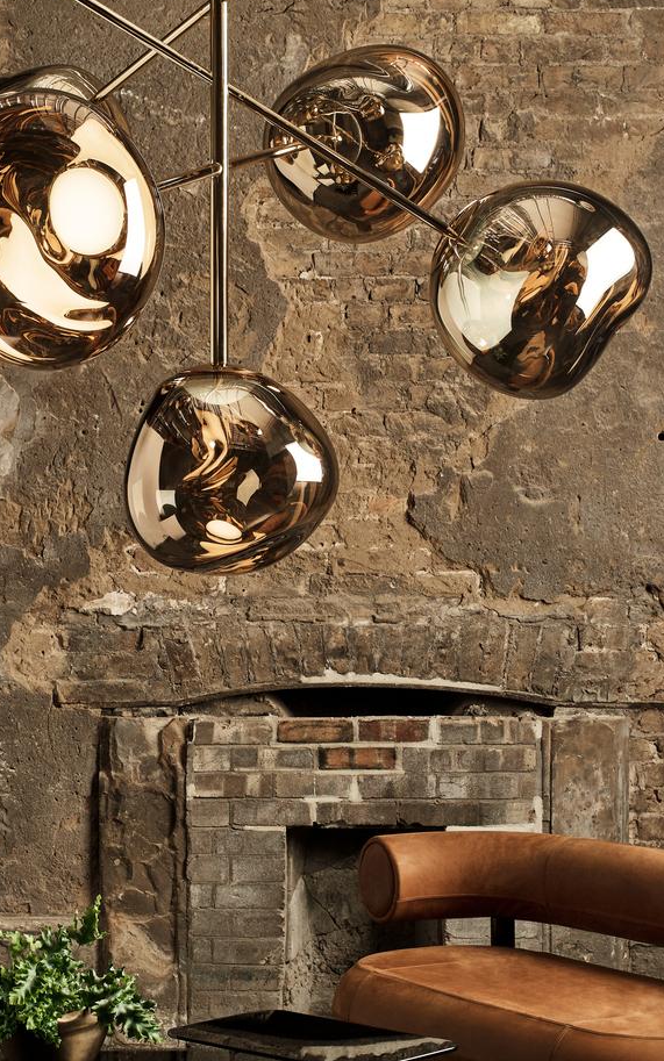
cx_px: 348
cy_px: 537
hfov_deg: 16.3
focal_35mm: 80
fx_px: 2315
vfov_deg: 25.8
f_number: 8
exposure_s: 1/20
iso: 100
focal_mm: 50
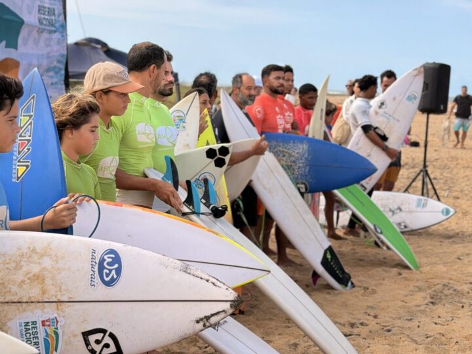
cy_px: 177
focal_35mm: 48
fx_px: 654
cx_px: 236
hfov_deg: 39.7
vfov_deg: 30.3
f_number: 1.78
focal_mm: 6.76
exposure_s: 1/5587
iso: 64
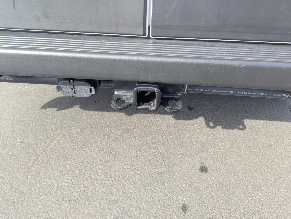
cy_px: 110
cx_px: 146
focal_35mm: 24
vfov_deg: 56.9
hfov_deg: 71.5
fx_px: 202
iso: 51
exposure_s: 1/264
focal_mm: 6.81
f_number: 1.85
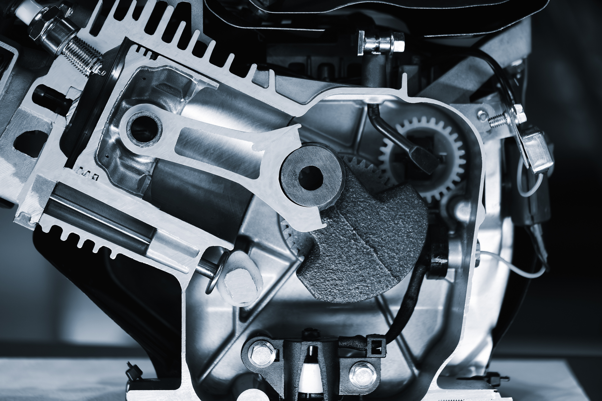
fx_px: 2007
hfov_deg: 17.1
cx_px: 301
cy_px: 200
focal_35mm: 120
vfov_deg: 11.4
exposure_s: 1/140
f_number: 3.2
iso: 400
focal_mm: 80
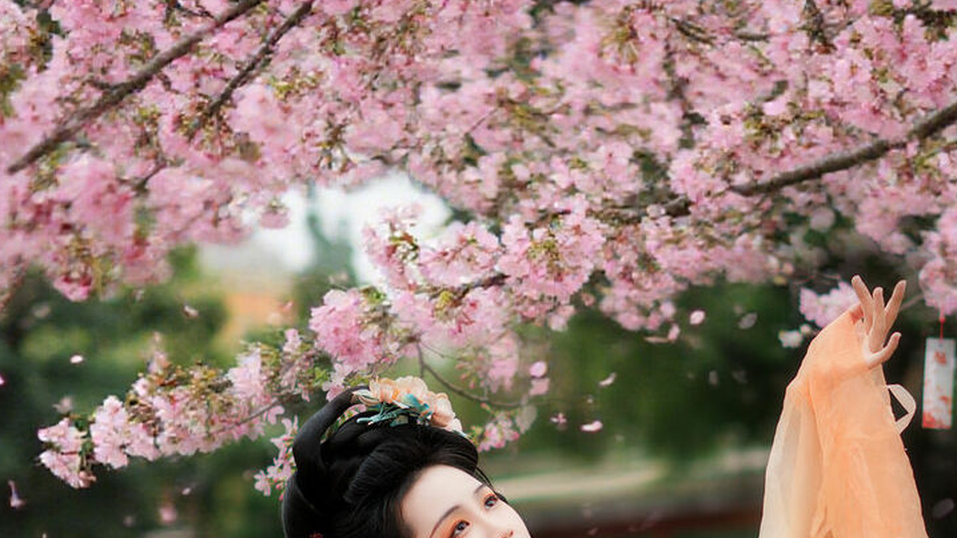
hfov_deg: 18.6
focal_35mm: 115
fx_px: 2918
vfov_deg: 10.4
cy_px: 556
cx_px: 599
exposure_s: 1/320
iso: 100
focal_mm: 50
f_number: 1.8
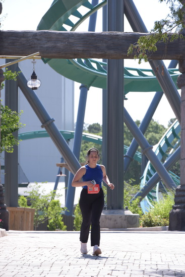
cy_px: 138
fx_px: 1541
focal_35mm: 200
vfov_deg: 10.3
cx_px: 92
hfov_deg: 6.9
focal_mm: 200
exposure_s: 1/640
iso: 800
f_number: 9
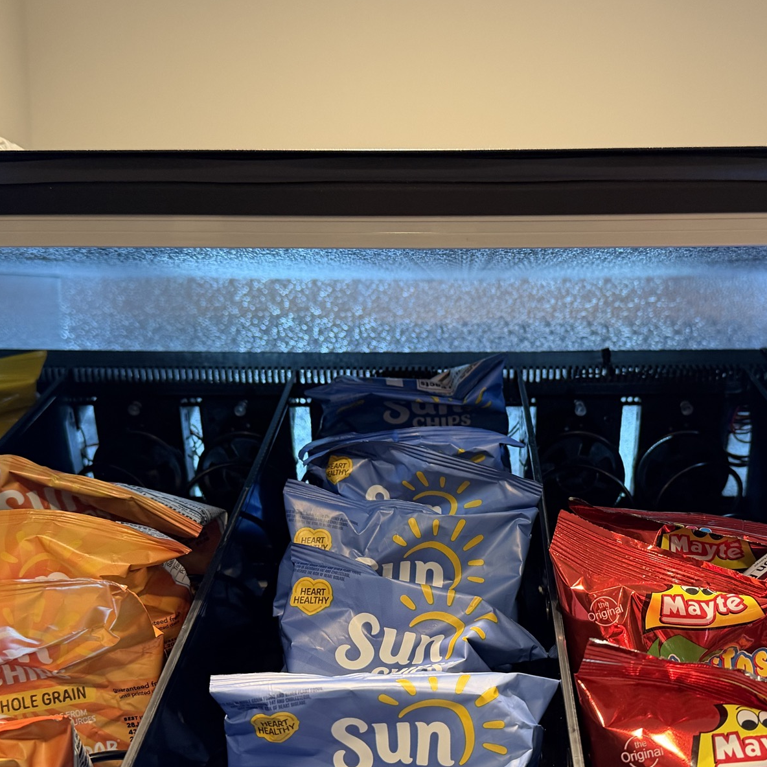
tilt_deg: -9.6
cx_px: 438
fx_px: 1078
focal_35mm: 43
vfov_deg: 38.9
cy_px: 473
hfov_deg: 39.1
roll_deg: +0.6
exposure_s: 1/60
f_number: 1.78
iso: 320
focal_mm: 6.76
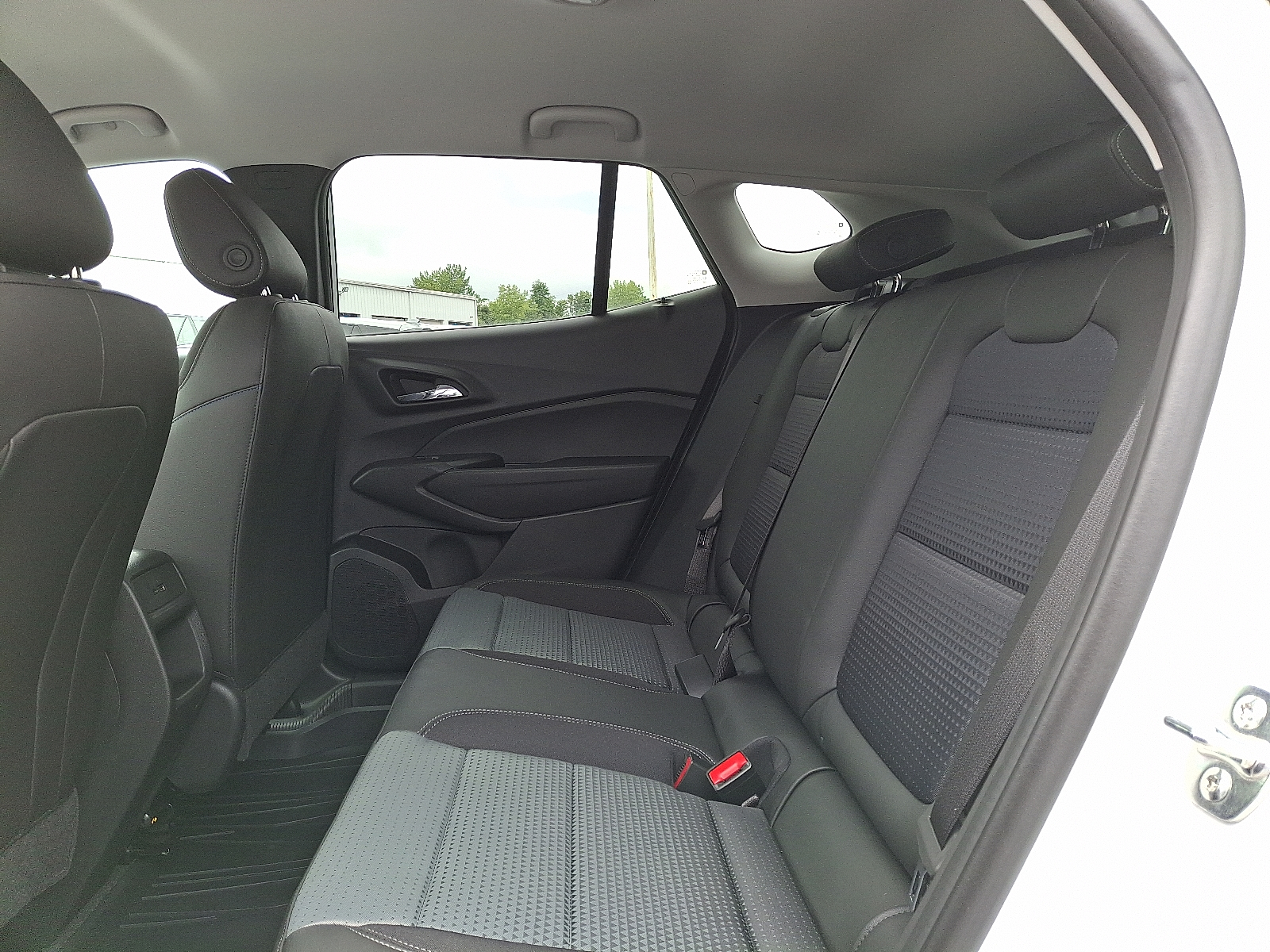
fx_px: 917
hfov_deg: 69.4
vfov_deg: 54.9
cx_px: 635
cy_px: 476
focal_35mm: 25
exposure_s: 1/222
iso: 30
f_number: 1.8
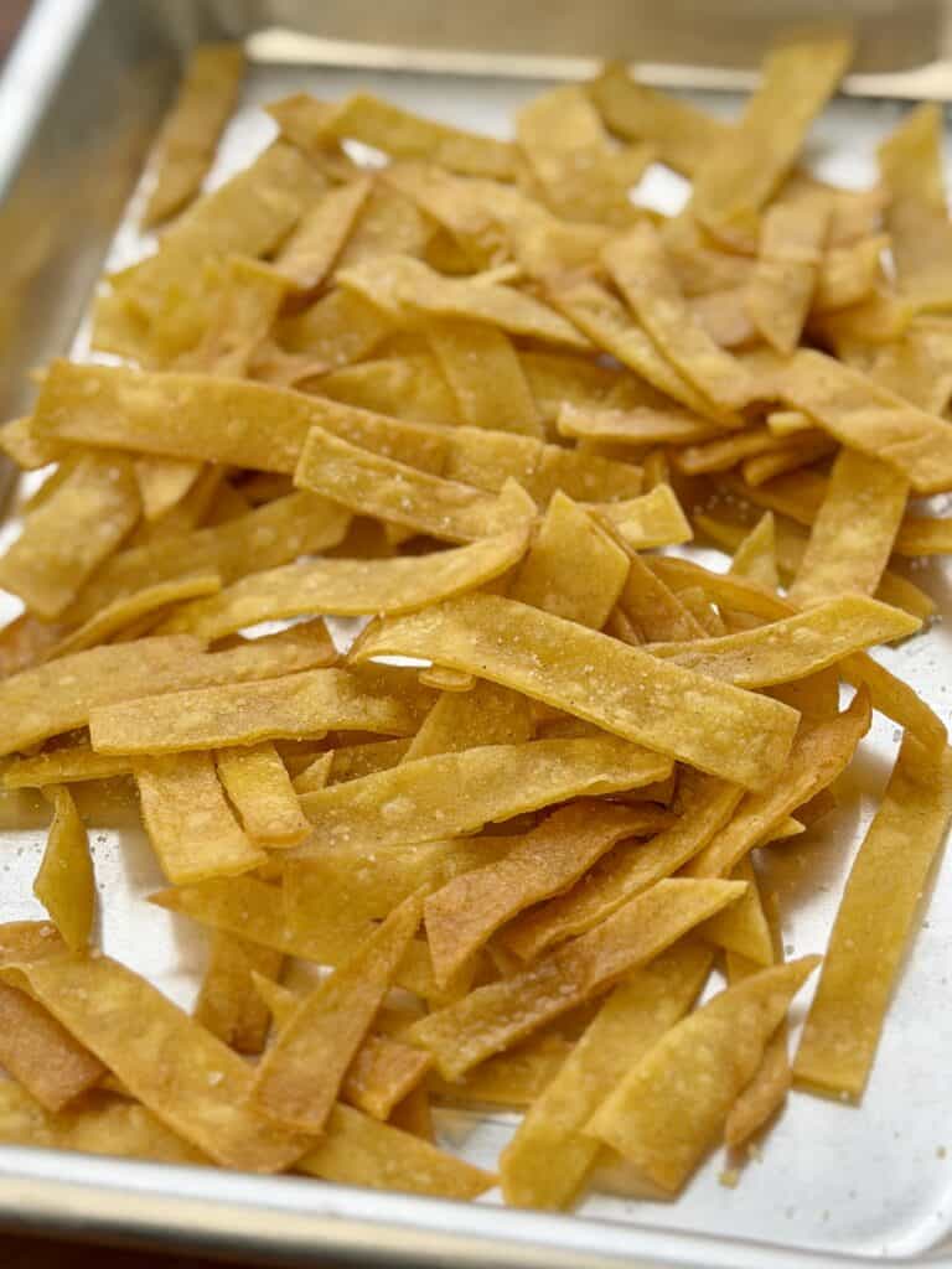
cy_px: 634
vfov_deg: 39.7
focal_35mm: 48
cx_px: 476
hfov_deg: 30.3
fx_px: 1760
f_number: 1.78
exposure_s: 1/1285
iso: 64
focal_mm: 6.76
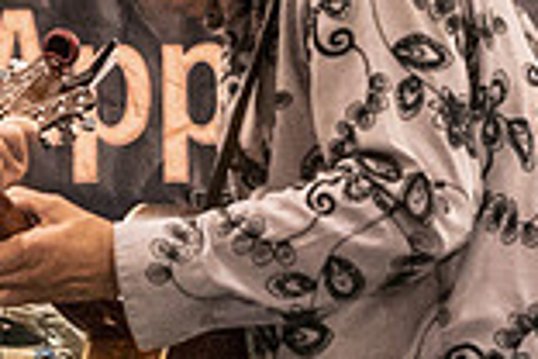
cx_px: -77
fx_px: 4976
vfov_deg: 4.1
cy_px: 16
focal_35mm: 333
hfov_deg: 6.2
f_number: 5.6
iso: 10000
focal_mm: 61
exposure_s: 1/200
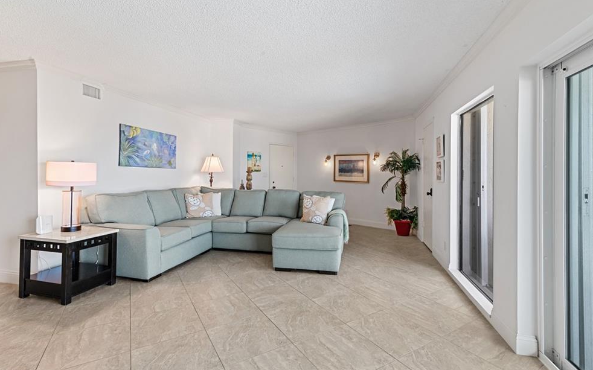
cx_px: 297
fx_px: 275
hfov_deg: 94.4
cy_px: 174
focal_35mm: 17
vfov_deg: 67.9
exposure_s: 1/5
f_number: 10
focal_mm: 16
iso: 640
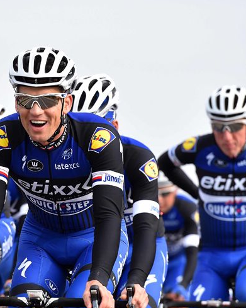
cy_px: 208
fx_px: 3496
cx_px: 26
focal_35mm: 384
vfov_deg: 5.0
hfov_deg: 4.0
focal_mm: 200
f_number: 4.5
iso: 400
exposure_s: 1/1000
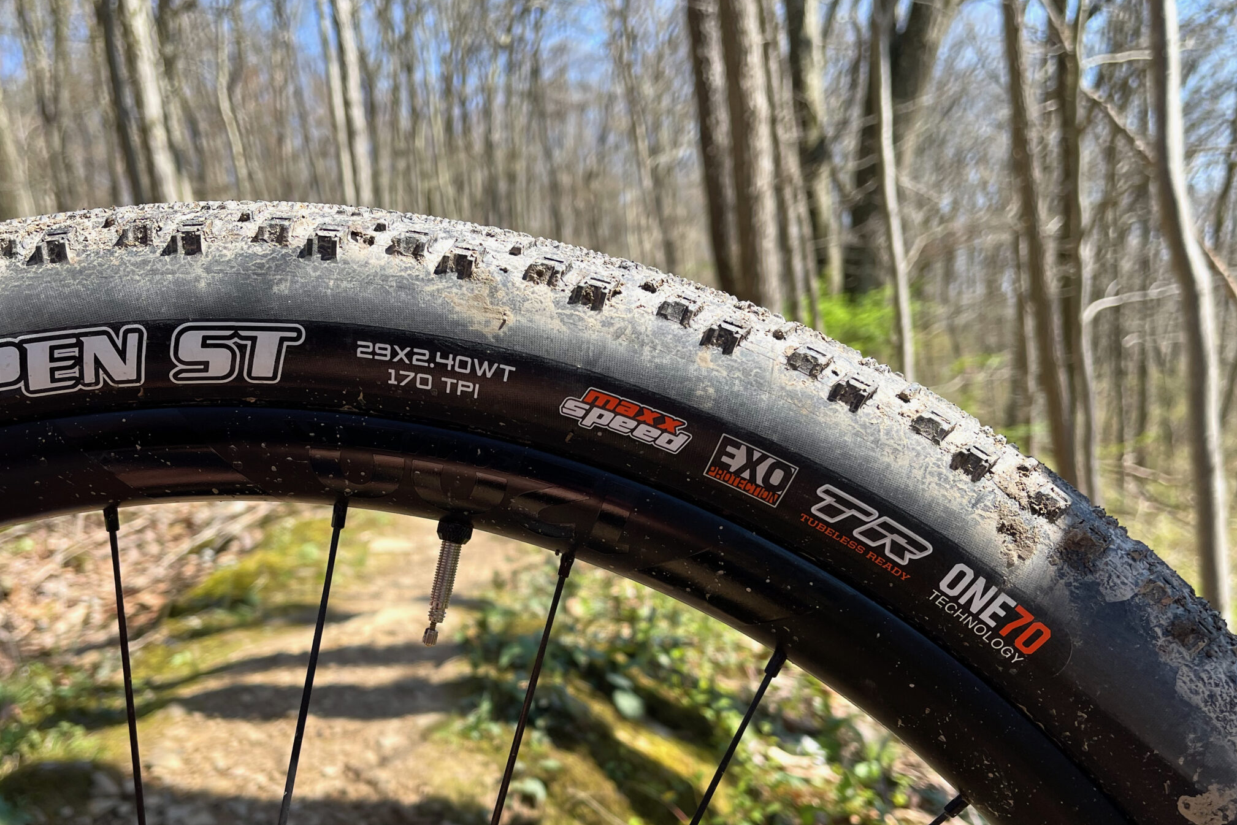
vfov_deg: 39.5
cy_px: 553
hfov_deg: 56.9
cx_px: 510
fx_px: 1134
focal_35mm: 33
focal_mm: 5.1
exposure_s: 1/969
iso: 32
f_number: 1.6
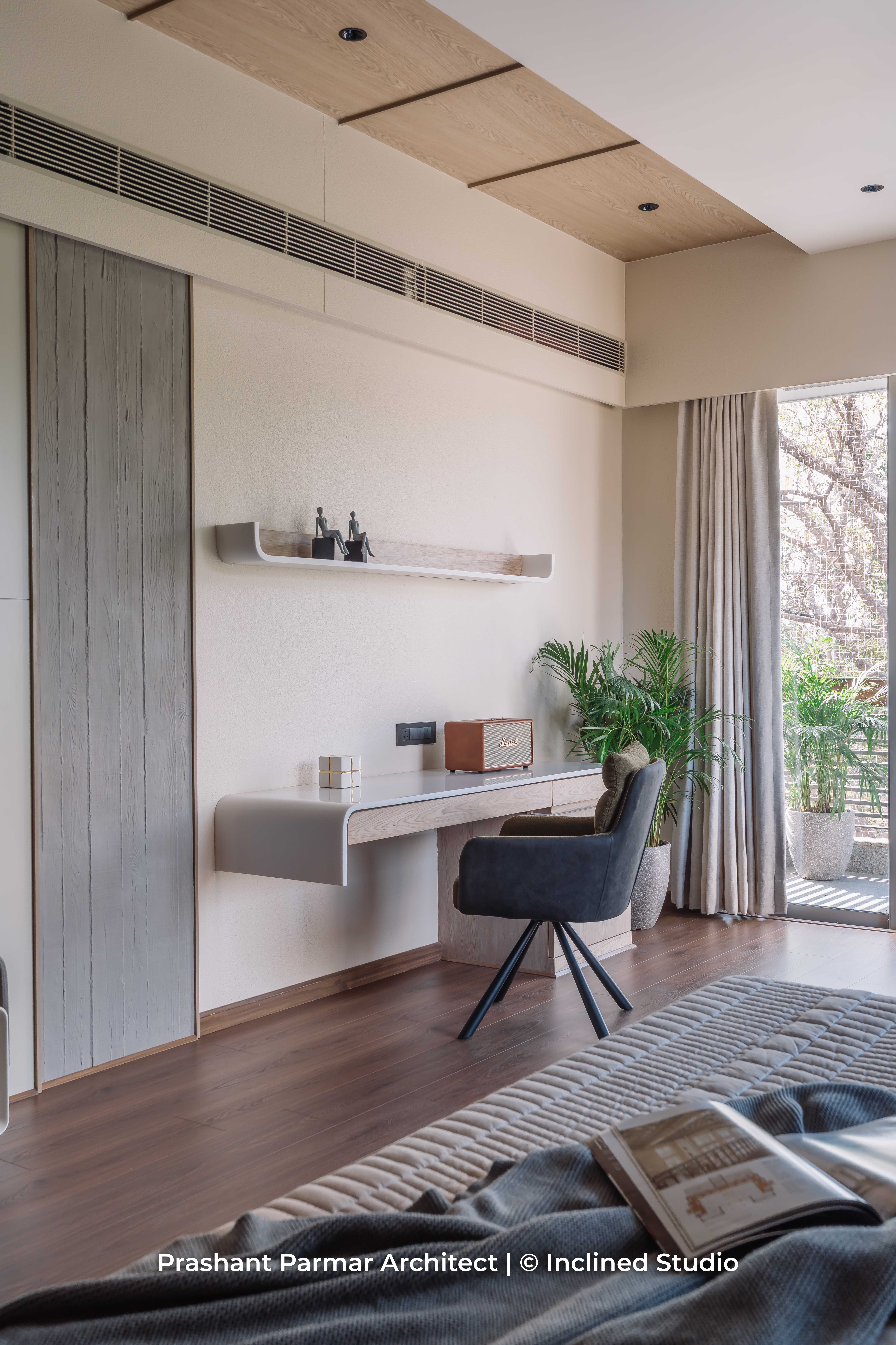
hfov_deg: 37.9
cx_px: 448
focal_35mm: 35
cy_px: 672
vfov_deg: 54.4
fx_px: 1307
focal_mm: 35
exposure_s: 1/13
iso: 160
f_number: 8
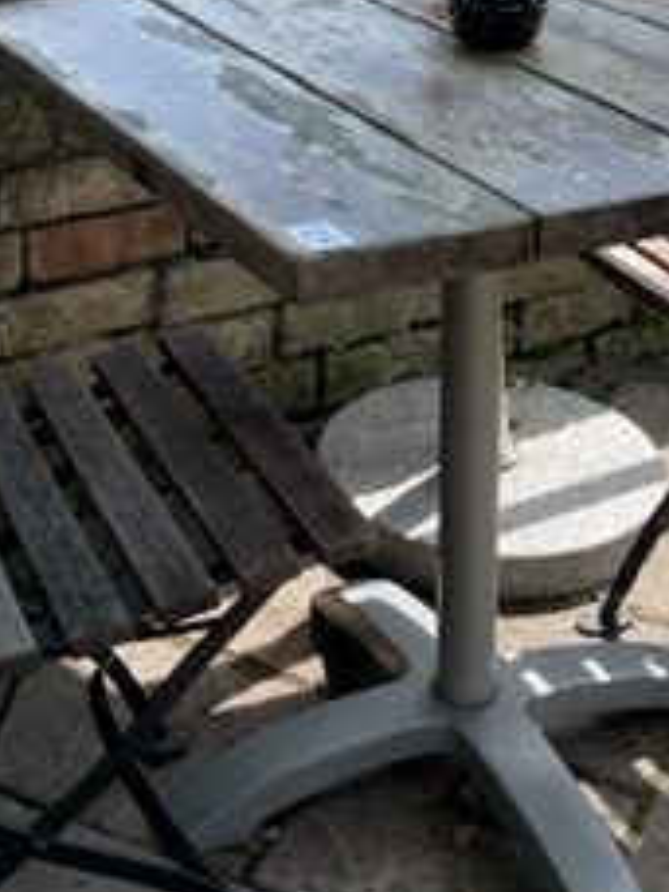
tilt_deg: -10.6
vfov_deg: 24.9
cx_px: 266
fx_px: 1881
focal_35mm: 73
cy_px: -82
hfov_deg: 20.1
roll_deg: -0.1
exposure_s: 1/1715
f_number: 1.6
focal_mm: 4.2
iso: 32
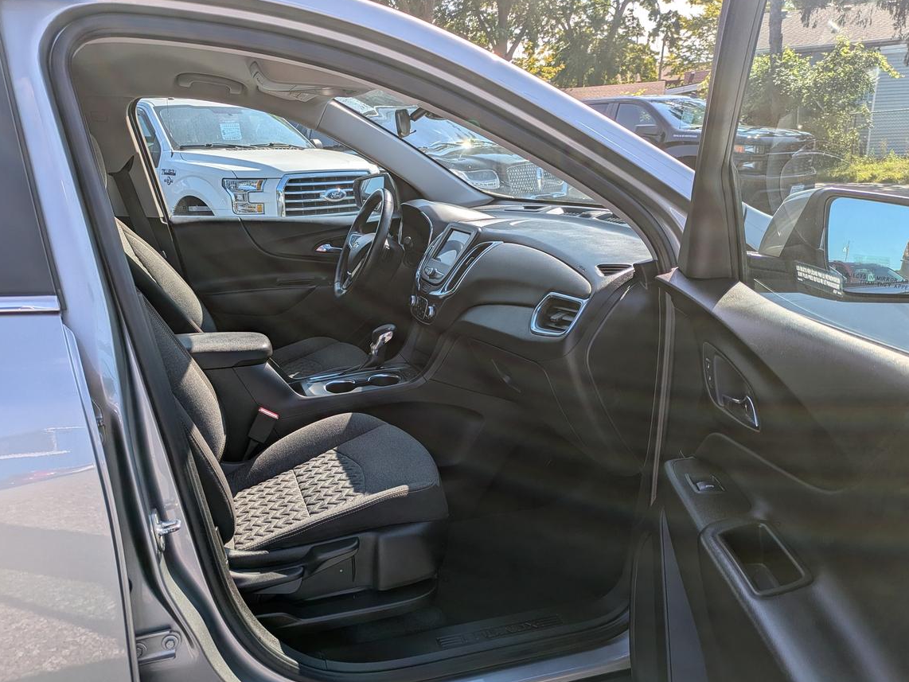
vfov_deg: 49.7
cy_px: 358
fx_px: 735
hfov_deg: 63.3
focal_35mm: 28
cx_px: 416
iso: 40
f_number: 1.89
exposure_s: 1/1147
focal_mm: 5.43
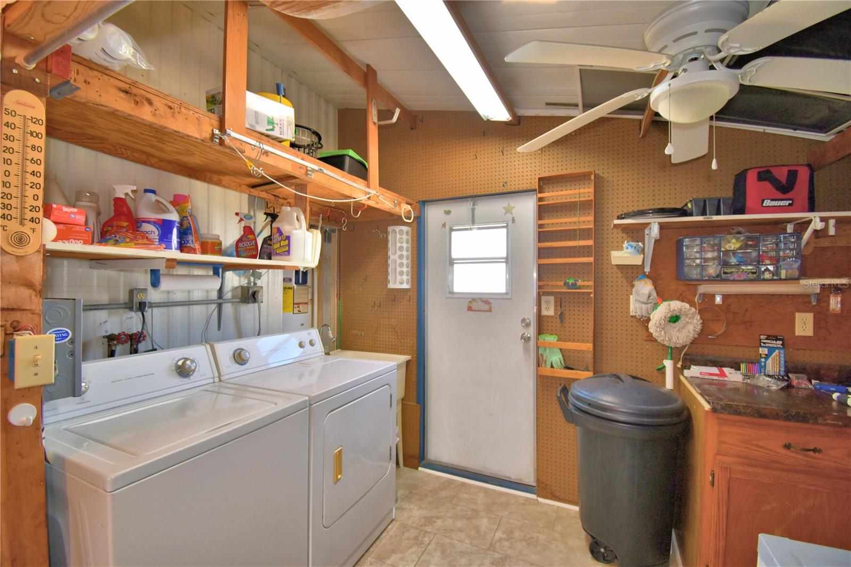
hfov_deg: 100.4
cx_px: 426
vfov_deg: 77.3
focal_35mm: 15
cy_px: 284
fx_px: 354
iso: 200
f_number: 4.5
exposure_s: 1/40
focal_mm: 10
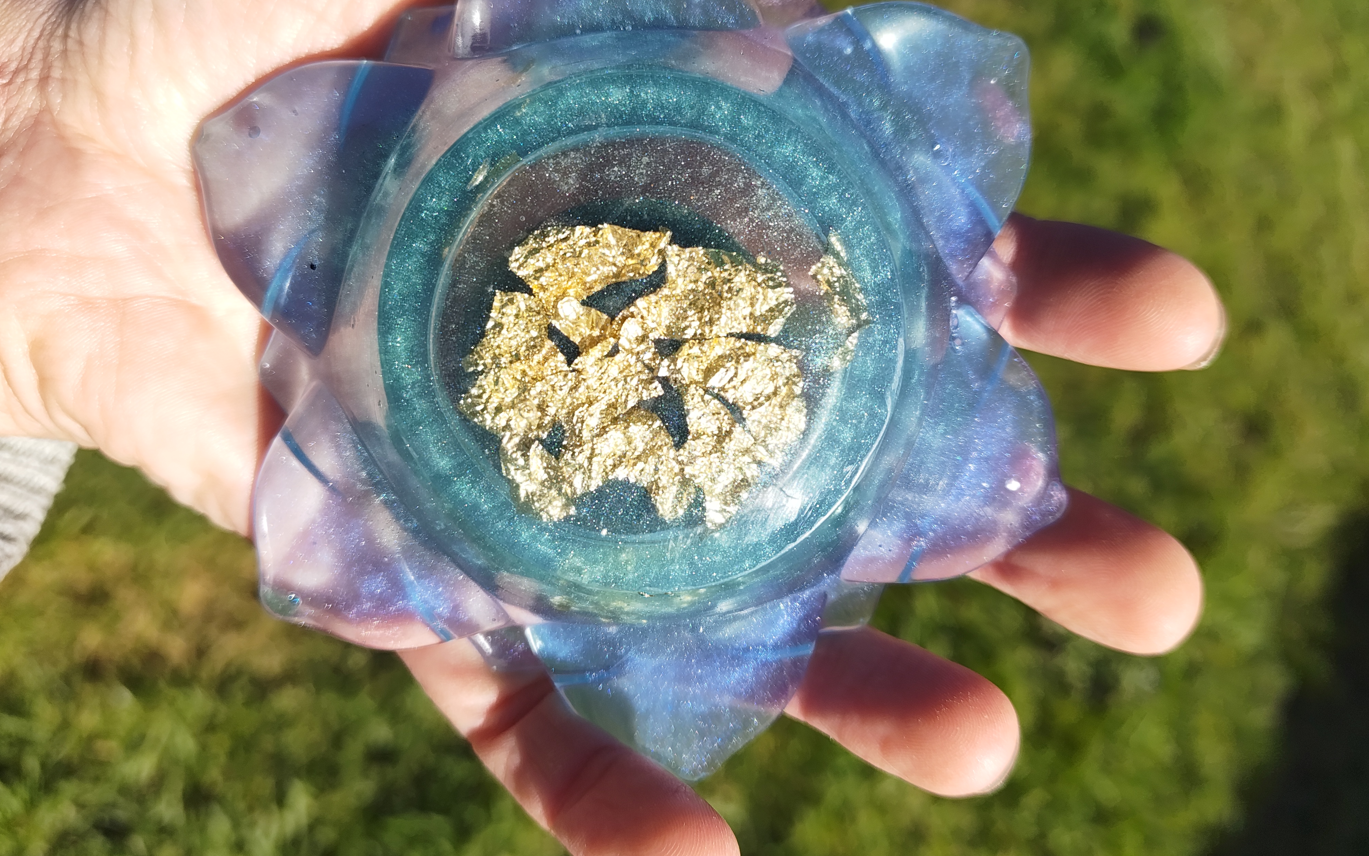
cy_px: 385
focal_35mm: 26
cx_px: 685
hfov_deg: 70.4
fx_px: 970
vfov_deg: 47.5
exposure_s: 1/899
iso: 50
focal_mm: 5.56
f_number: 1.88
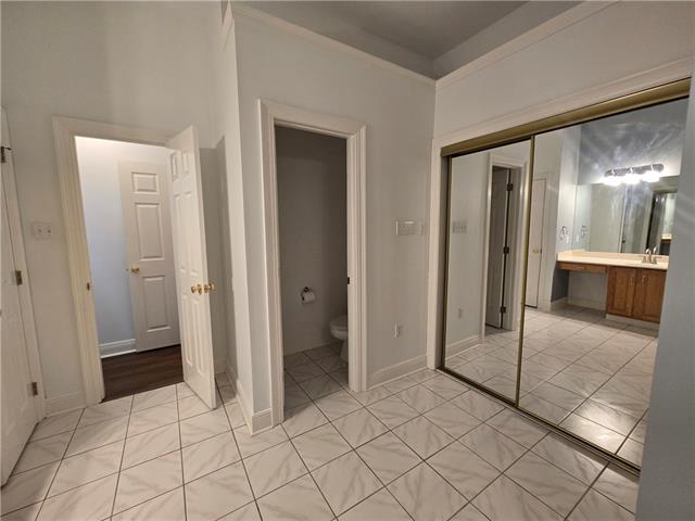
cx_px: 348
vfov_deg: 89.9
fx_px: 261
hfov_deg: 106.2
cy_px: 260
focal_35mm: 13
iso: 200
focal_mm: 2.2
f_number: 2.2
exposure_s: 1/60
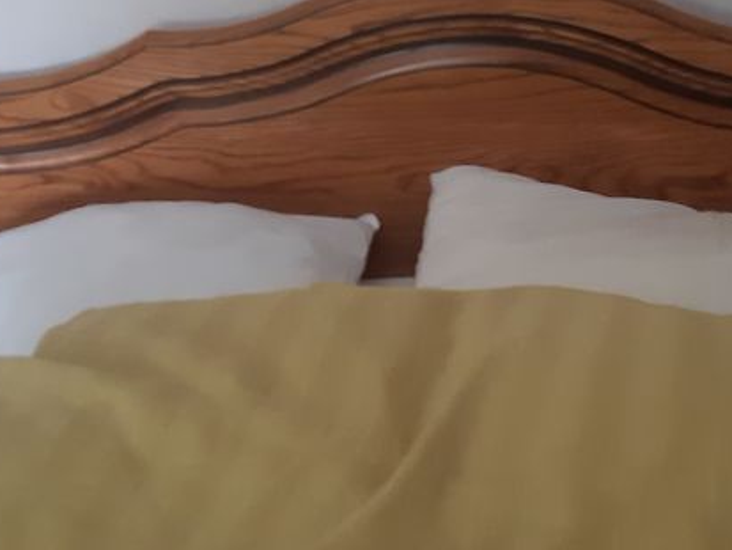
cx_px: 434
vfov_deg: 23.2
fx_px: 1333
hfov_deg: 30.6
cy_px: 181
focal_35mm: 63
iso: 640
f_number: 1.7
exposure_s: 1/17
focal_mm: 3.92
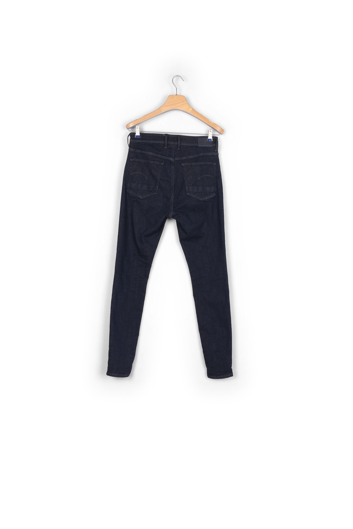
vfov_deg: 50.7
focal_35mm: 38
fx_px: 559
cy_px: 264
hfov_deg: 35.0
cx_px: 176
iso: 100
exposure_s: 1/125
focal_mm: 38
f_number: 11
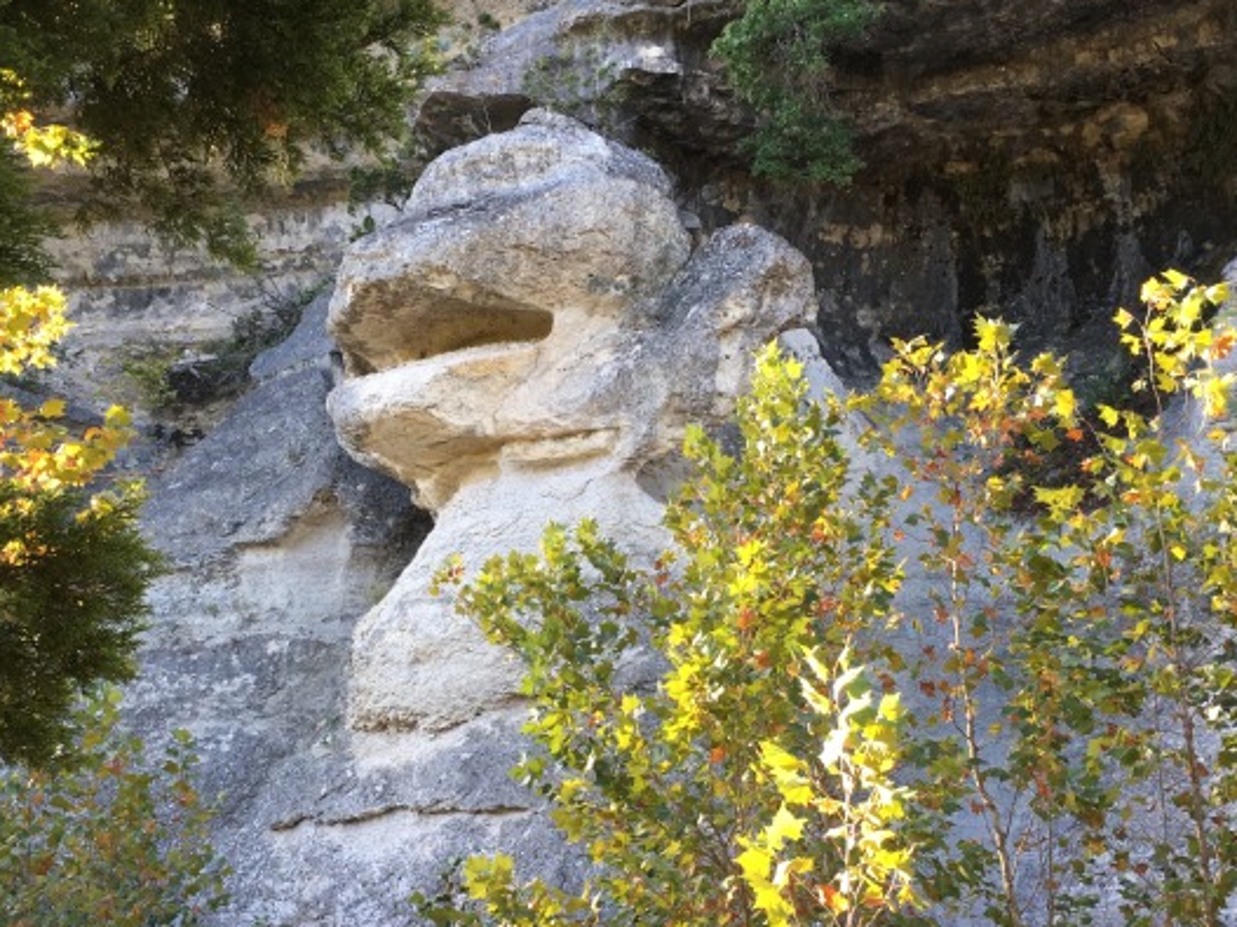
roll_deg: +1.1
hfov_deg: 42.9
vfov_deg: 32.7
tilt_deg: +8.1
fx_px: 1572
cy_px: 566
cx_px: 575
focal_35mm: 44
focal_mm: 4.15
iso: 40
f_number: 2.2
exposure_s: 1/120
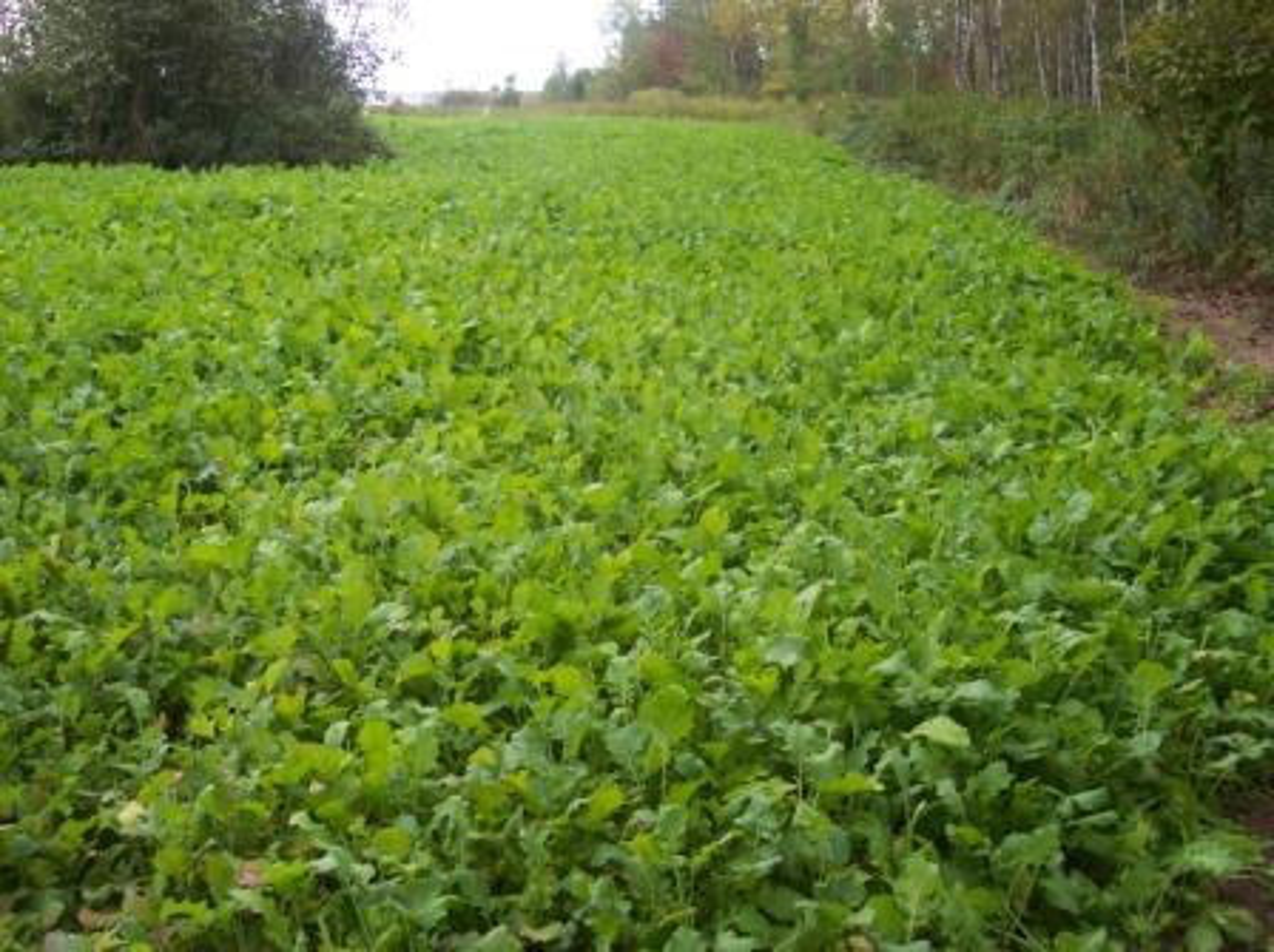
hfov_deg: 49.0
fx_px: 1397
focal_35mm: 38
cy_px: 476
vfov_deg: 37.7
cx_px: 637
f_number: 2.8
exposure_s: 1/350
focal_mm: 8
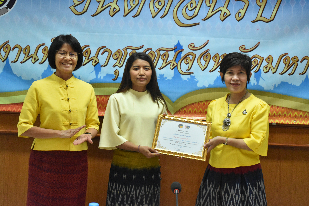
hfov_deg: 37.9
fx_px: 451
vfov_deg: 25.8
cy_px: 103
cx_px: 154
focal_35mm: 52
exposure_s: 1/160
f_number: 6.3
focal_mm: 35
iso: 3200
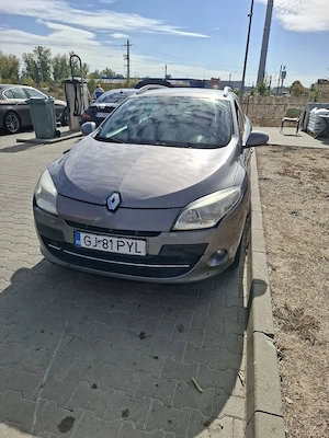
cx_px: 164
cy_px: 219
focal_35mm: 23
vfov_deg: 73.9
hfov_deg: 58.9
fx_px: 291
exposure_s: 1/5000
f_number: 1.8
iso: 50
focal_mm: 5.54
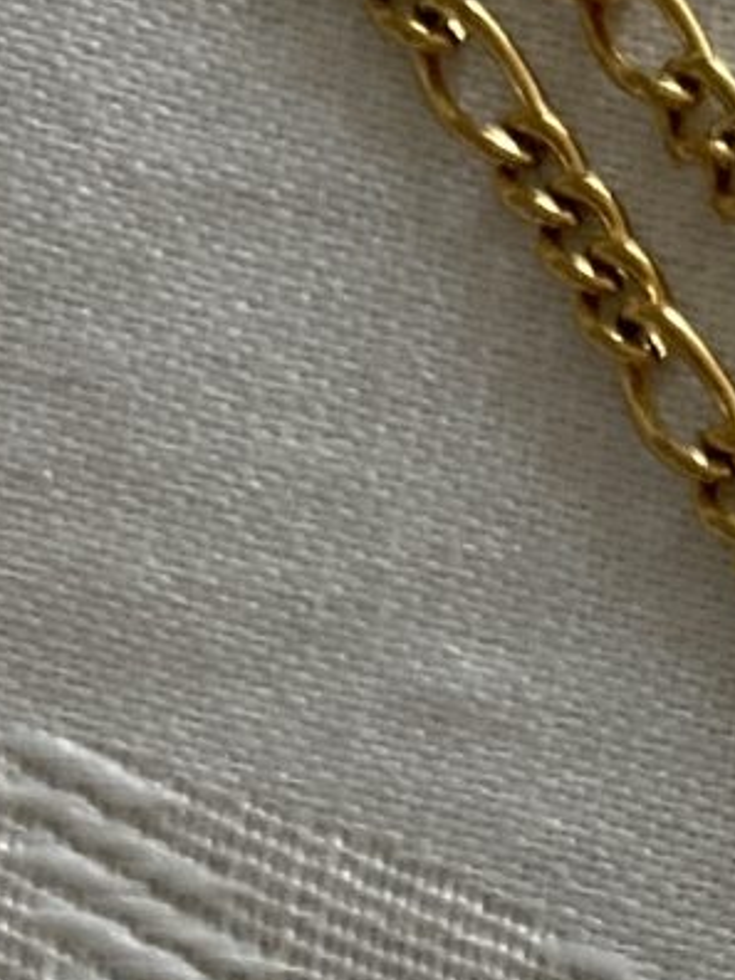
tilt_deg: -80.2
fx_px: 4756
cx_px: 1552
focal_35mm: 168
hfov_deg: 8.3
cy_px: 2363
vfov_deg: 10.2
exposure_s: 1/60
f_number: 1.8
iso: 200
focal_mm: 4.25
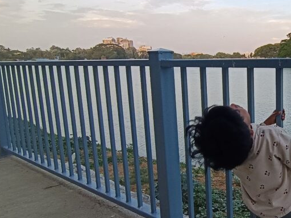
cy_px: 91
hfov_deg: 55.9
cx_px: 274
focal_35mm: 26
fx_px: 219
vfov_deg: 52.8
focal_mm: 1.64
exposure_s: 1/141
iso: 100
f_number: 2.2
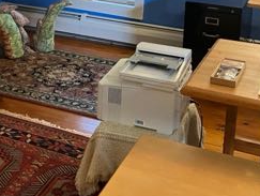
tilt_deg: -11.4
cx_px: 62
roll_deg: -1.7
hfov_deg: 27.7
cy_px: -27
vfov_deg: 20.3
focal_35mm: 69
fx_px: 519
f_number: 1.8
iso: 320
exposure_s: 1/60
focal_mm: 3.99
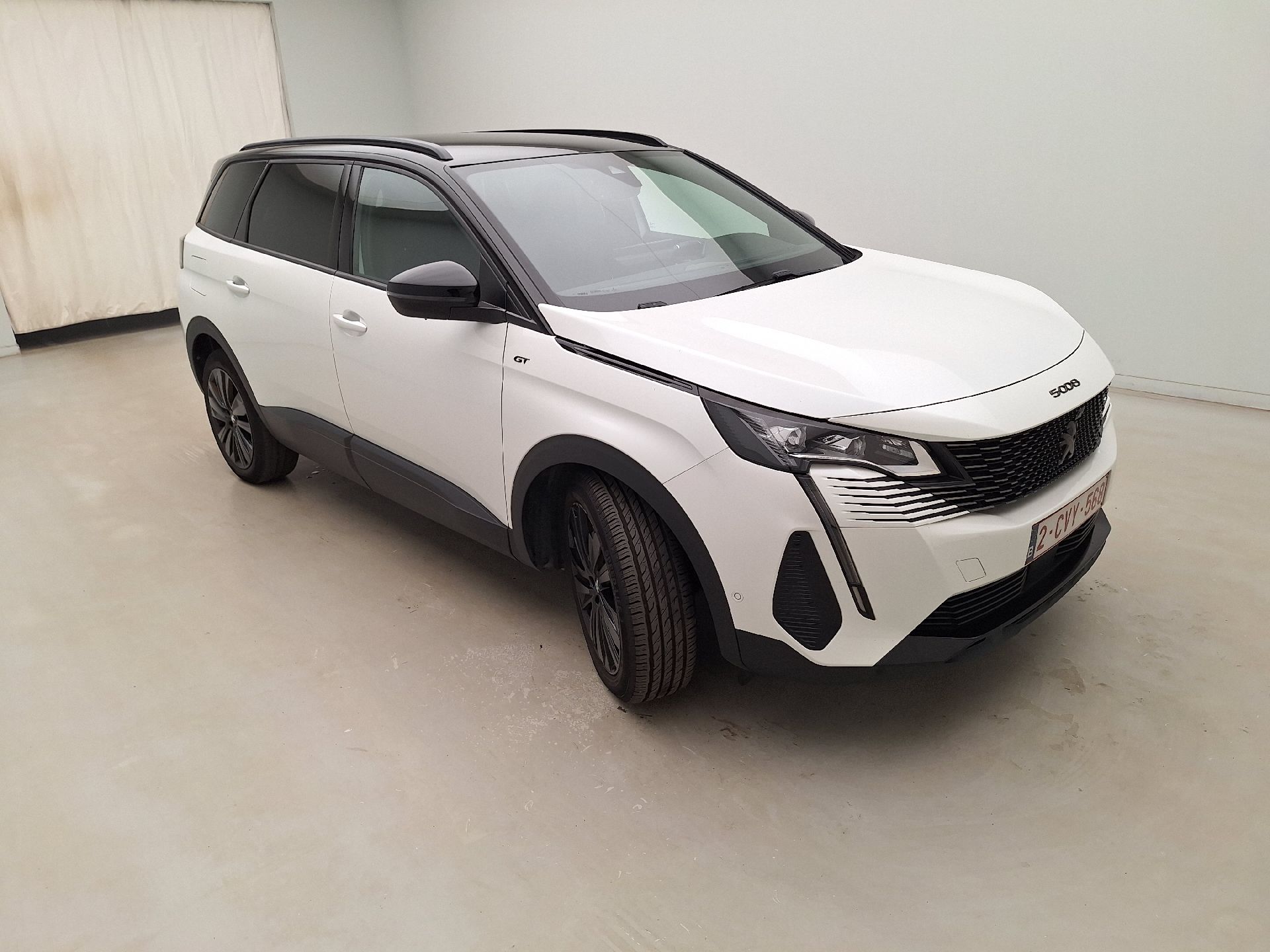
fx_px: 844
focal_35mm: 23
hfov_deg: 73.9
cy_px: 476
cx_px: 635
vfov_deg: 58.9
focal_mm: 5.54
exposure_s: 1/108
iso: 40
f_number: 1.8
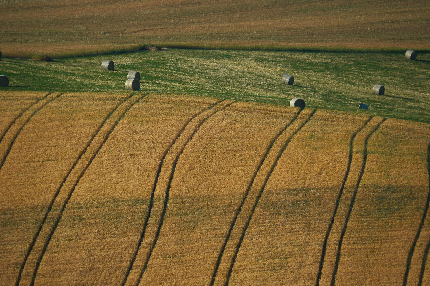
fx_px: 6438
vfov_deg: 2.6
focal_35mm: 539
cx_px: 215
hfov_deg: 3.8
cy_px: 143
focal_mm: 359.6
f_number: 6.4
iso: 200
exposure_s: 1/1000
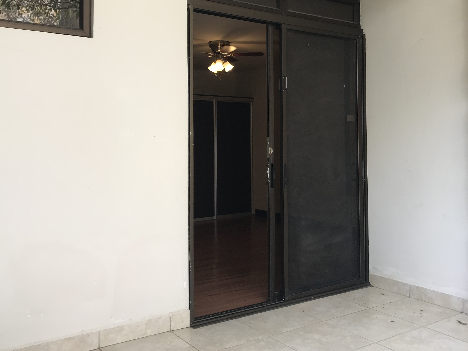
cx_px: 262
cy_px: 134
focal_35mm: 37
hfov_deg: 50.0
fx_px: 500
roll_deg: -0.8
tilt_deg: +2.4
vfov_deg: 38.4
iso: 20
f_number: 1.8
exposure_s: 1/201
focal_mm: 3.99
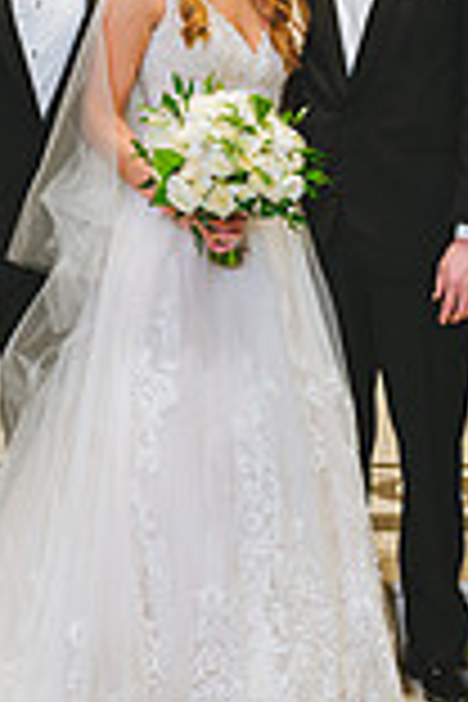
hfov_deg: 13.5
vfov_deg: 20.1
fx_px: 1969
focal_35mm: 101
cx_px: 263
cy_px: 225
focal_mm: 35
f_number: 5
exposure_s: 1/160
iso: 1600
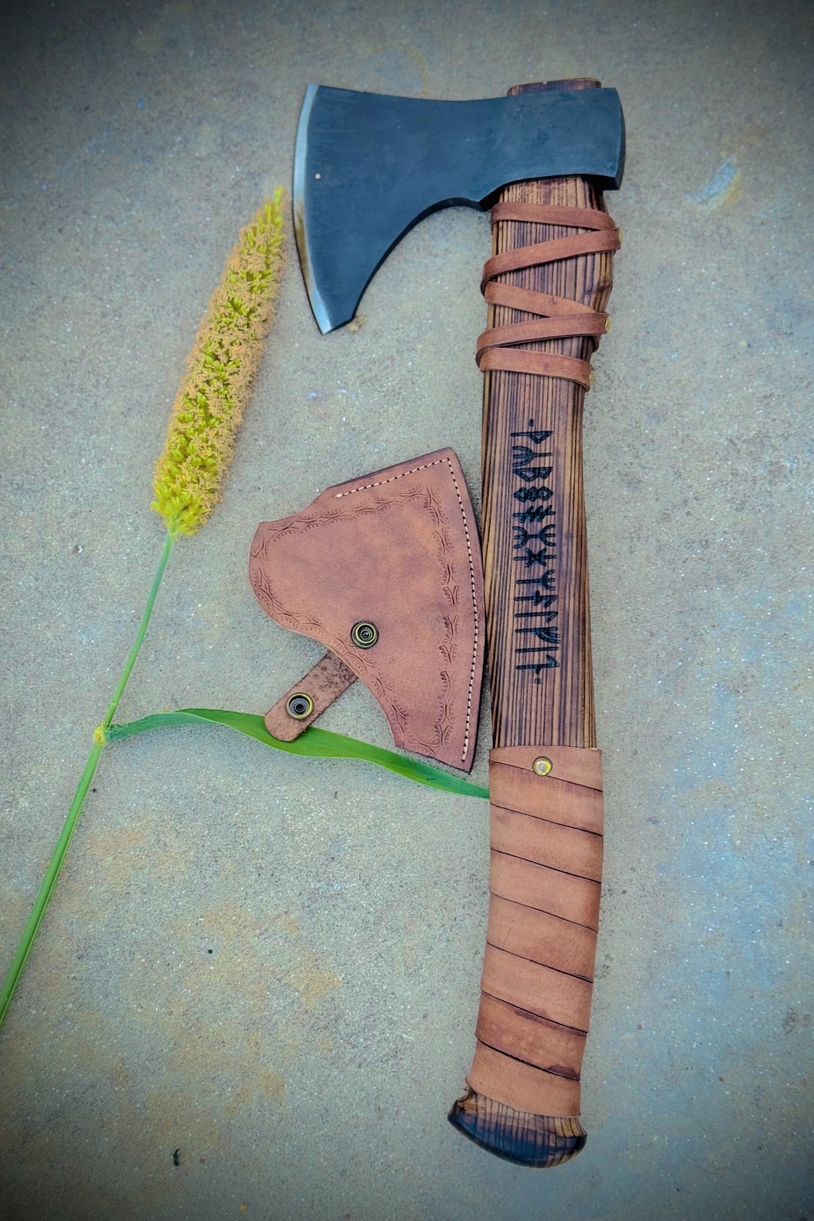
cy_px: 611
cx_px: 450
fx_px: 1696
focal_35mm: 50
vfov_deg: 39.6
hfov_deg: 27.0
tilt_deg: -80.0
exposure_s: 1/121
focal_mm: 6.76
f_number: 1.78
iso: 64
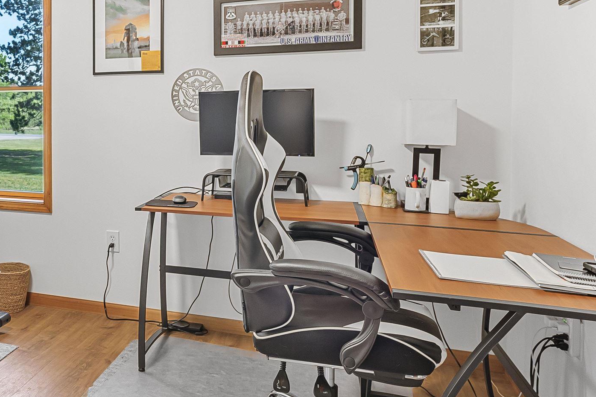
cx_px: 100
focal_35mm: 34
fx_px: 557
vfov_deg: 38.8
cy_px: 133
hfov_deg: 51.8
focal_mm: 15.3
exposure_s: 1/13
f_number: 7.1
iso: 1000
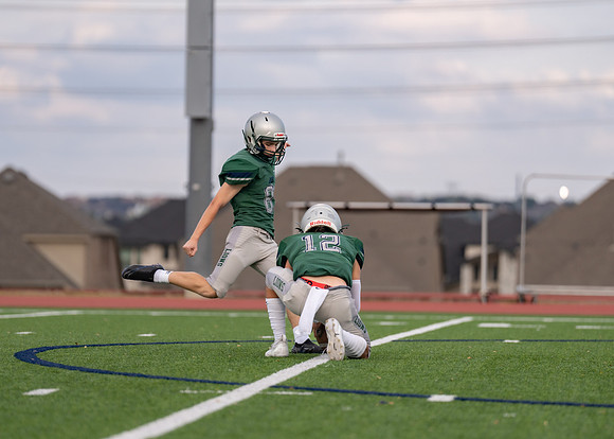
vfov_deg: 5.8
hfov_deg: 8.2
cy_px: 226
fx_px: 4308
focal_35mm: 247
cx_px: 287
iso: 250
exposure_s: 1/1250
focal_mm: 200
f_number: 2.8
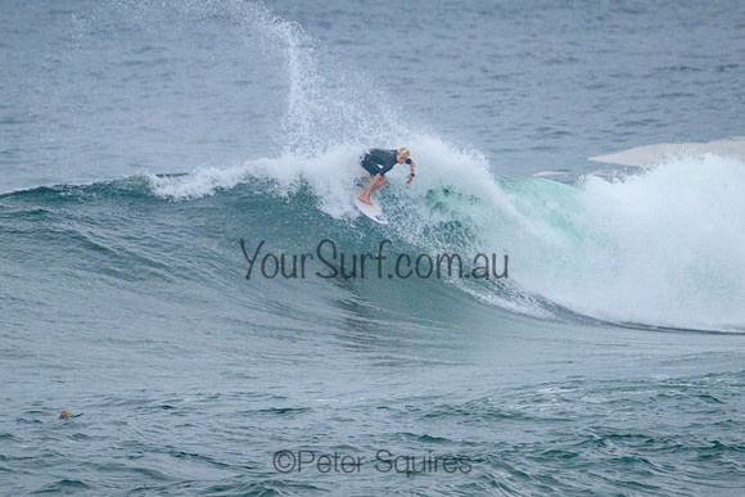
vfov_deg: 1.3
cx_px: 404
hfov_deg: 1.9
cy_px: 207
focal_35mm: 1100
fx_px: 22762
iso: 3200
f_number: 11
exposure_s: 1/2000
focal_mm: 800
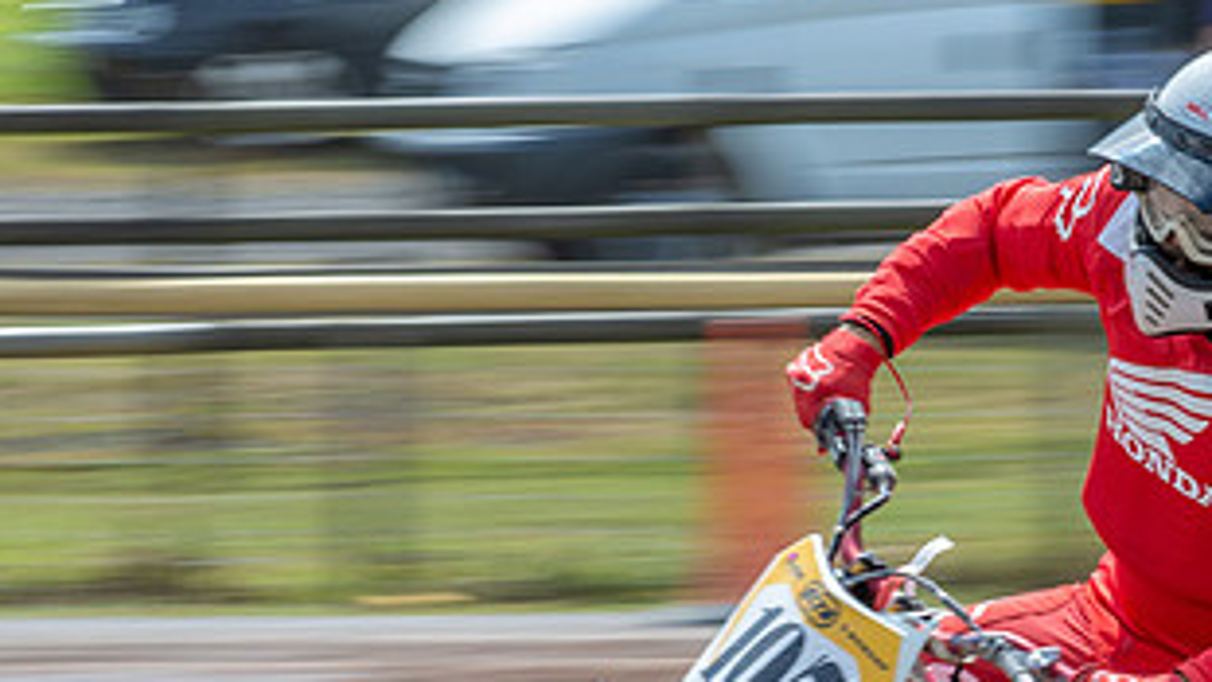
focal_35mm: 299
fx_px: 9610
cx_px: 831
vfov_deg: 4.1
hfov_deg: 7.2
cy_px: 703
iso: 160
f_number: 8
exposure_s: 1/160
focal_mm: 70
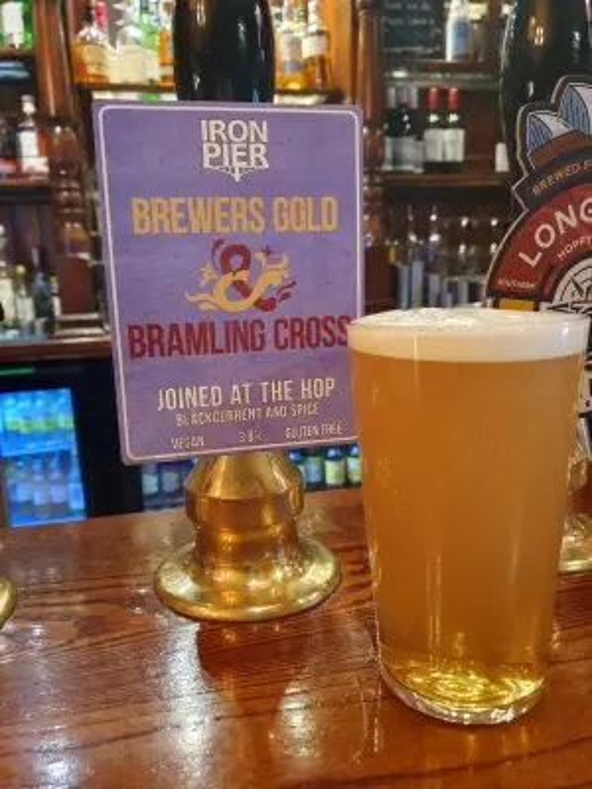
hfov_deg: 53.1
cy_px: 394
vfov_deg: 67.3
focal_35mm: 26
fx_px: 593
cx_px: 296
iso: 500
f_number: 1.5
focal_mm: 4.32
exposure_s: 1/50
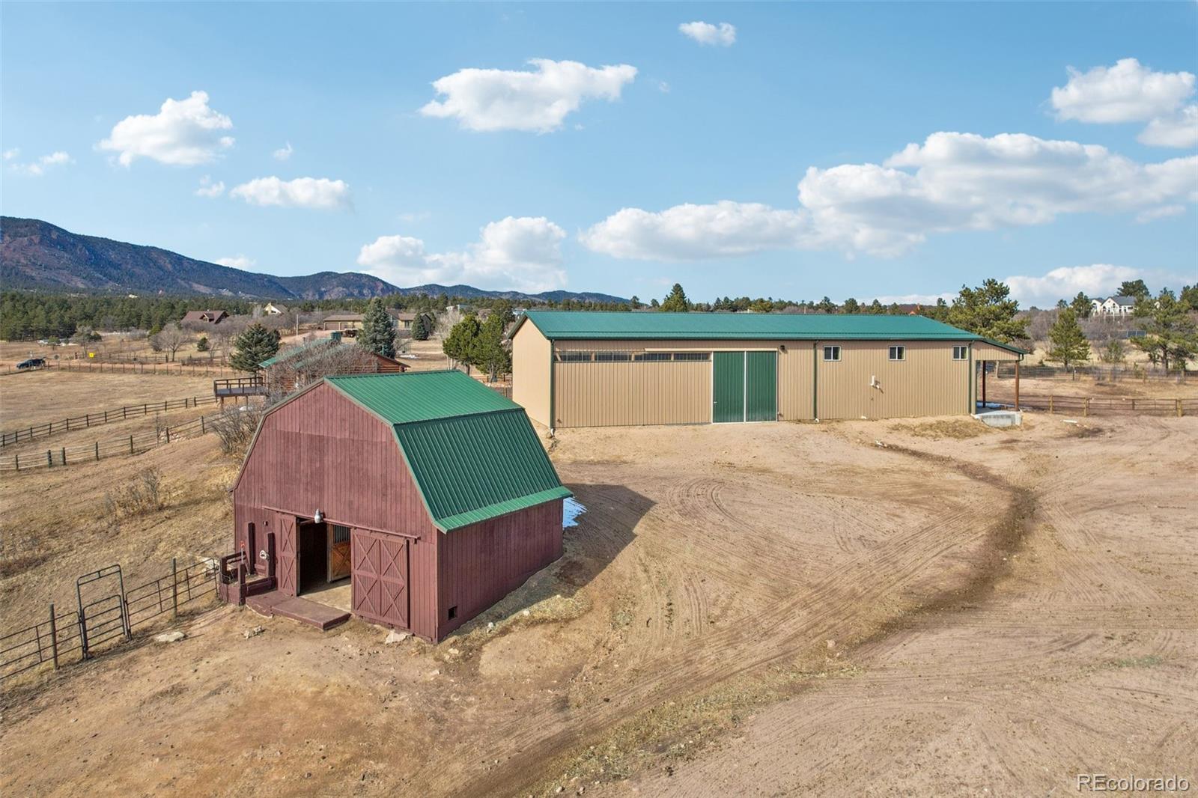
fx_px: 732
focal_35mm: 22
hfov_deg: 78.6
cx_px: 599
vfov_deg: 57.2
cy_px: 399
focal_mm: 8.38
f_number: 2.8
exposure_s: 1/320
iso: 100
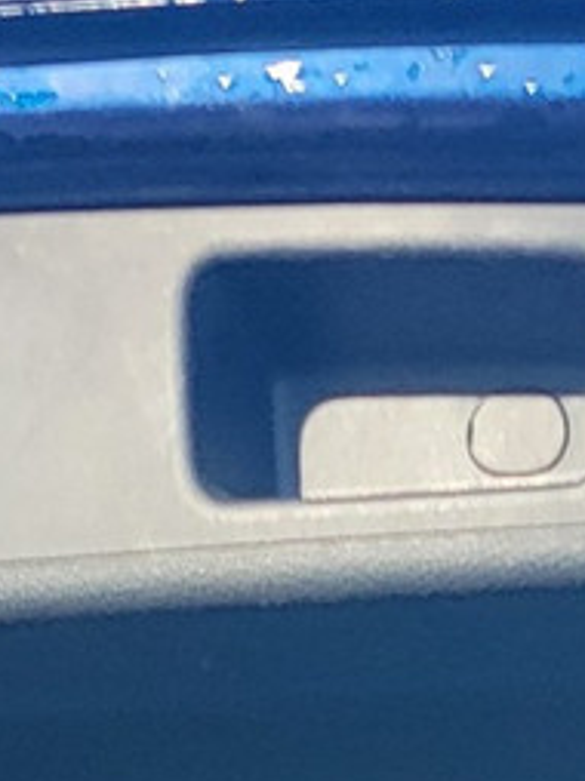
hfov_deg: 9.0
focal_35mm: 164
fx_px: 3702
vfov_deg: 9.2
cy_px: 2448
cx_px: 329
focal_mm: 5.4
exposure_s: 1/457
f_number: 1.8
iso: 40
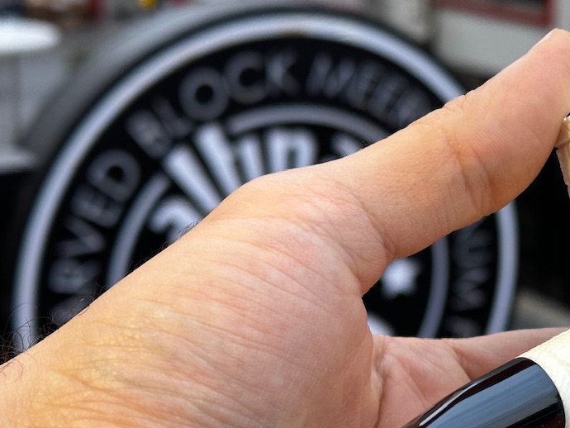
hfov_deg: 21.7
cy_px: 335
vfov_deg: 16.5
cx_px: 470
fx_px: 1466
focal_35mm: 89
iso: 64
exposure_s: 1/100
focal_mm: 6.86
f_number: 1.78
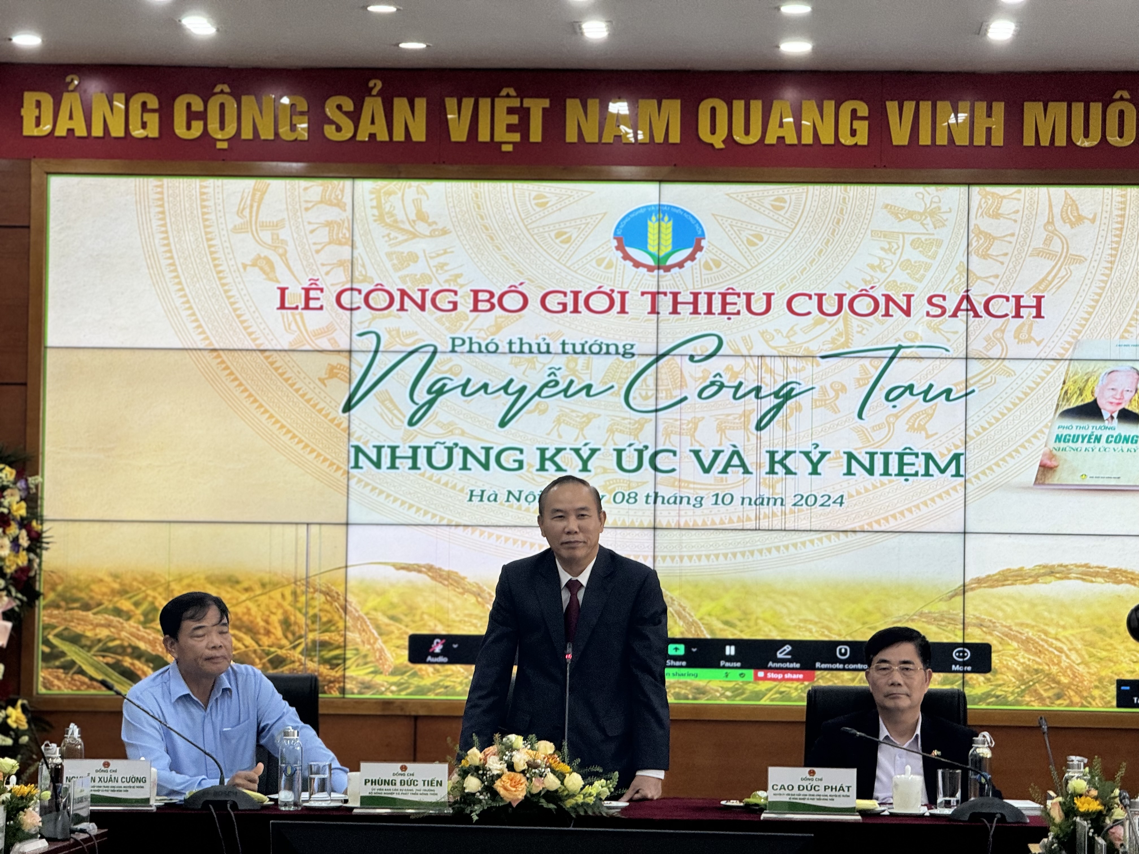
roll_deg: +1.4
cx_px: 570
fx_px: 3948
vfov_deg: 12.3
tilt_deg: +0.6
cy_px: 427
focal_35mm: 120
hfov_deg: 16.4
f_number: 2.8
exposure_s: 1/100
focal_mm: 15.66
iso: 80
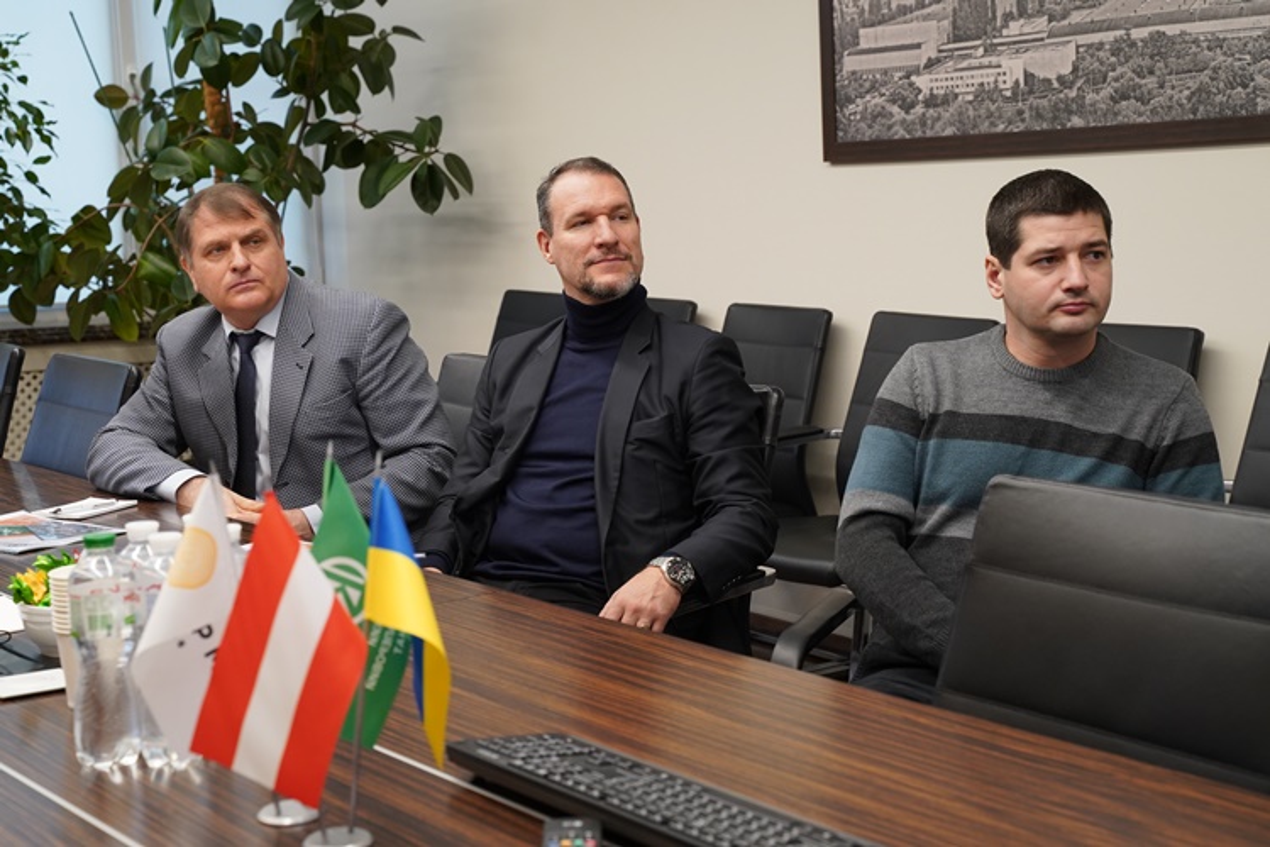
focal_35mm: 53
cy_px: 424
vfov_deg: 25.5
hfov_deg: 37.5
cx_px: 635
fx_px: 1870
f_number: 5.6
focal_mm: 53
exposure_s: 1/160
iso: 2000
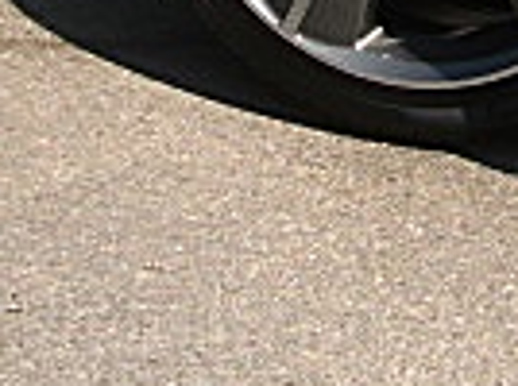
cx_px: 676
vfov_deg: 8.2
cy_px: -398
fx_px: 2569
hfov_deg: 11.2
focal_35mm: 172
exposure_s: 1/500
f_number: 2.8
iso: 50
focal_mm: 6.3
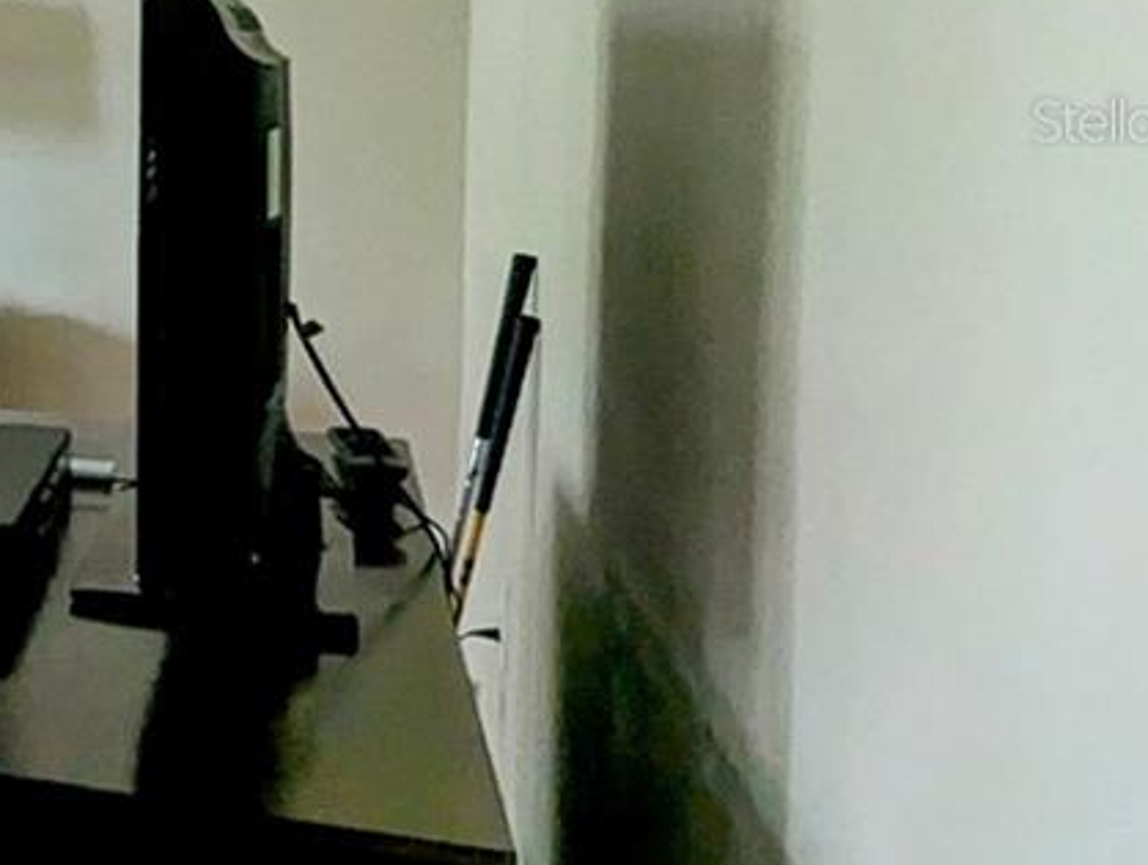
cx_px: -898
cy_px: 121
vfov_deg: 23.6
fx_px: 2026
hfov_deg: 21.4
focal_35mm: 61
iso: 58
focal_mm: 2.35
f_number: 2.2
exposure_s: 1/23.8
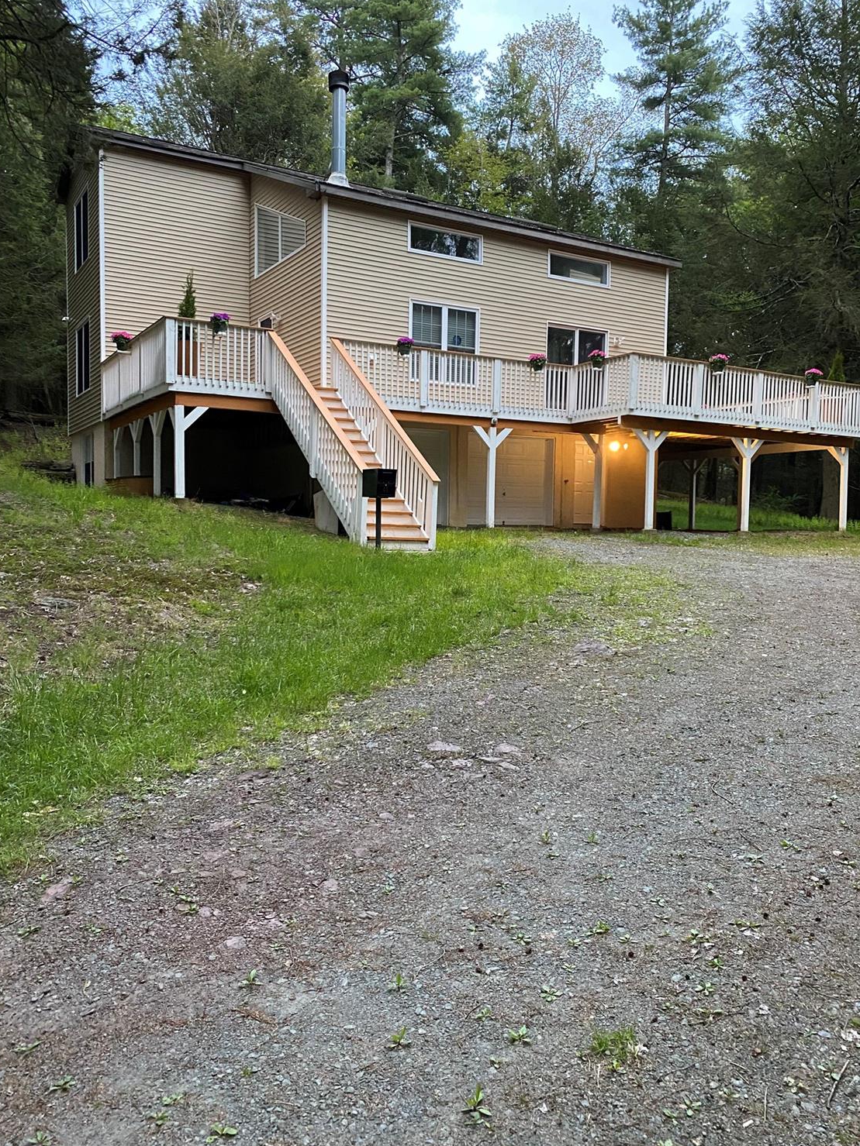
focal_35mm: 27
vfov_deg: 65.3
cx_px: 439
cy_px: 564
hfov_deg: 51.3
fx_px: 895
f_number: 1.8
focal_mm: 4.25
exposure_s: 1/60
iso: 400
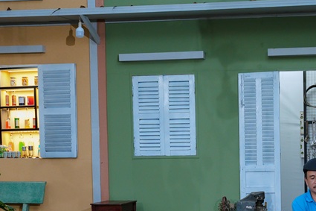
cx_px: 229
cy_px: 189
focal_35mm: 88
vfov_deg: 15.4
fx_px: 772
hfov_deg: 23.0
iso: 1600
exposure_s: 1/200
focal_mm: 37.4
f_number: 3.2
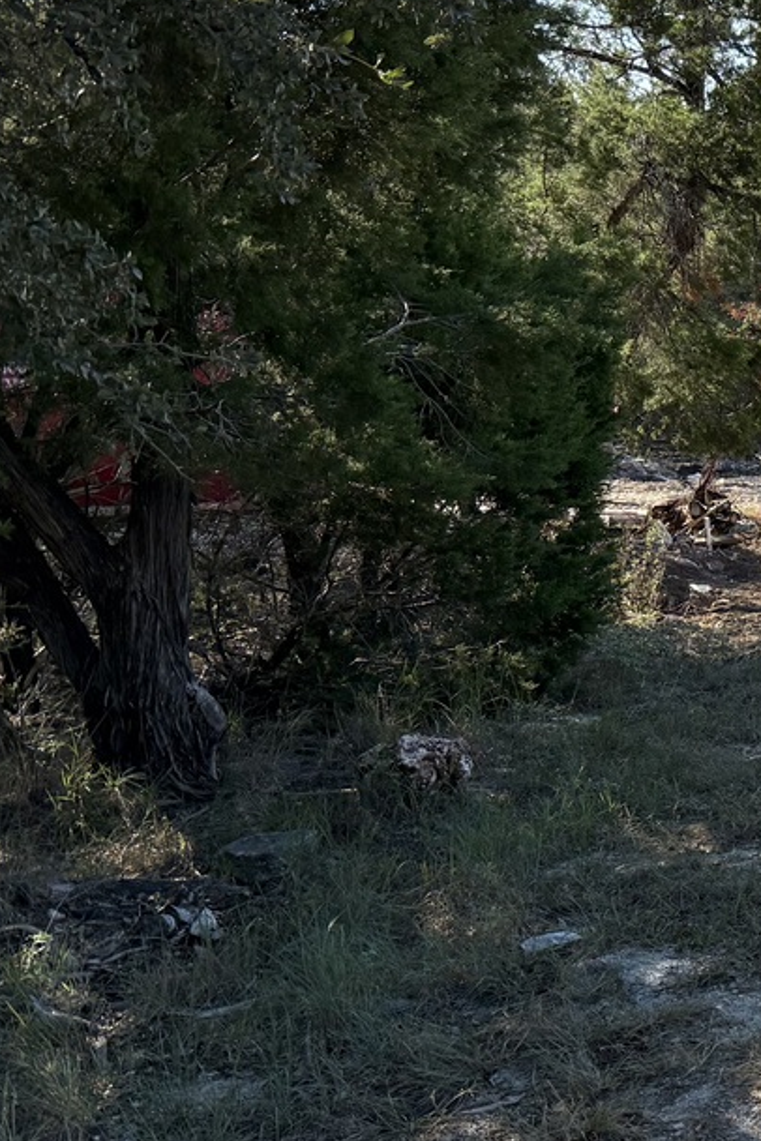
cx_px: 1269
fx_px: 1871
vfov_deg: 33.9
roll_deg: -0.4
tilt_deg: -10.6
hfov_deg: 19.0
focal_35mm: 59
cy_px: 594
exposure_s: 1/2703
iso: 100
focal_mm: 6.76
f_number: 1.78
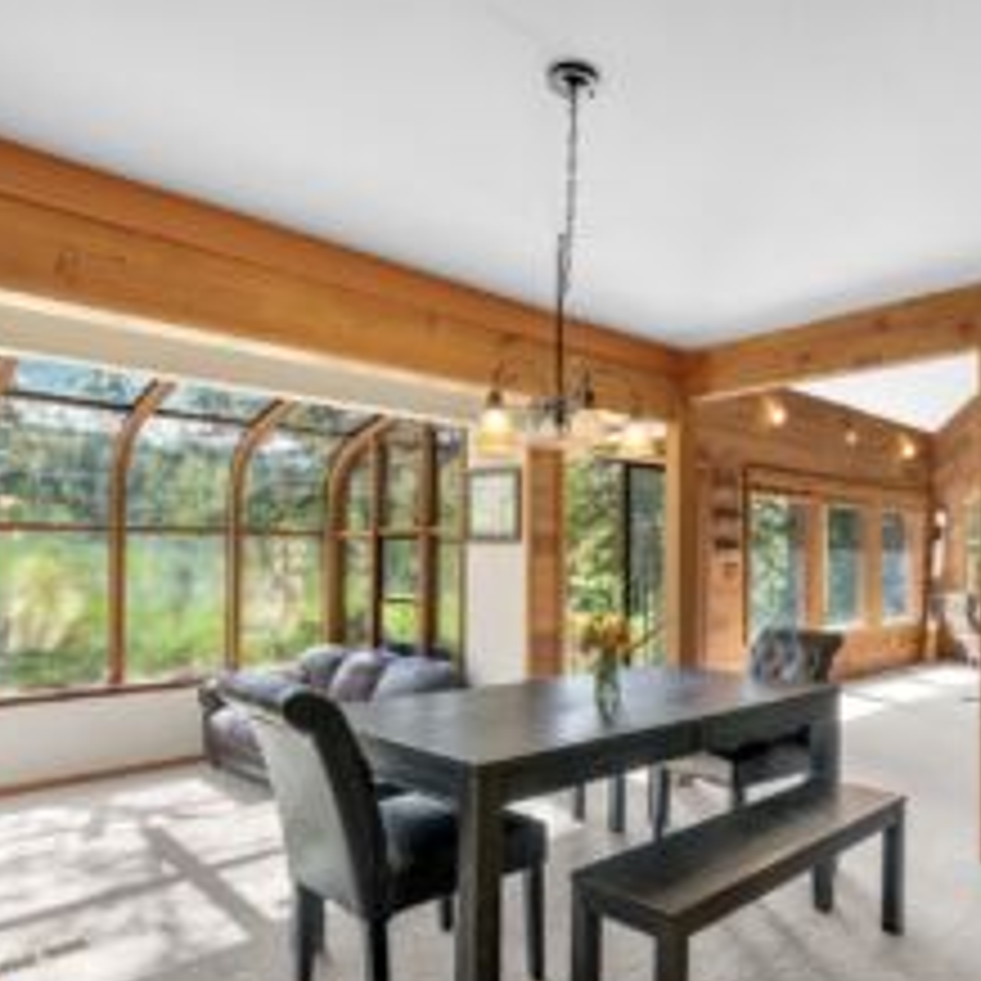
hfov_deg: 60.4
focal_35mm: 25
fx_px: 802
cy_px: 565
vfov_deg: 62.6
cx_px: 702
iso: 250
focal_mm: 16
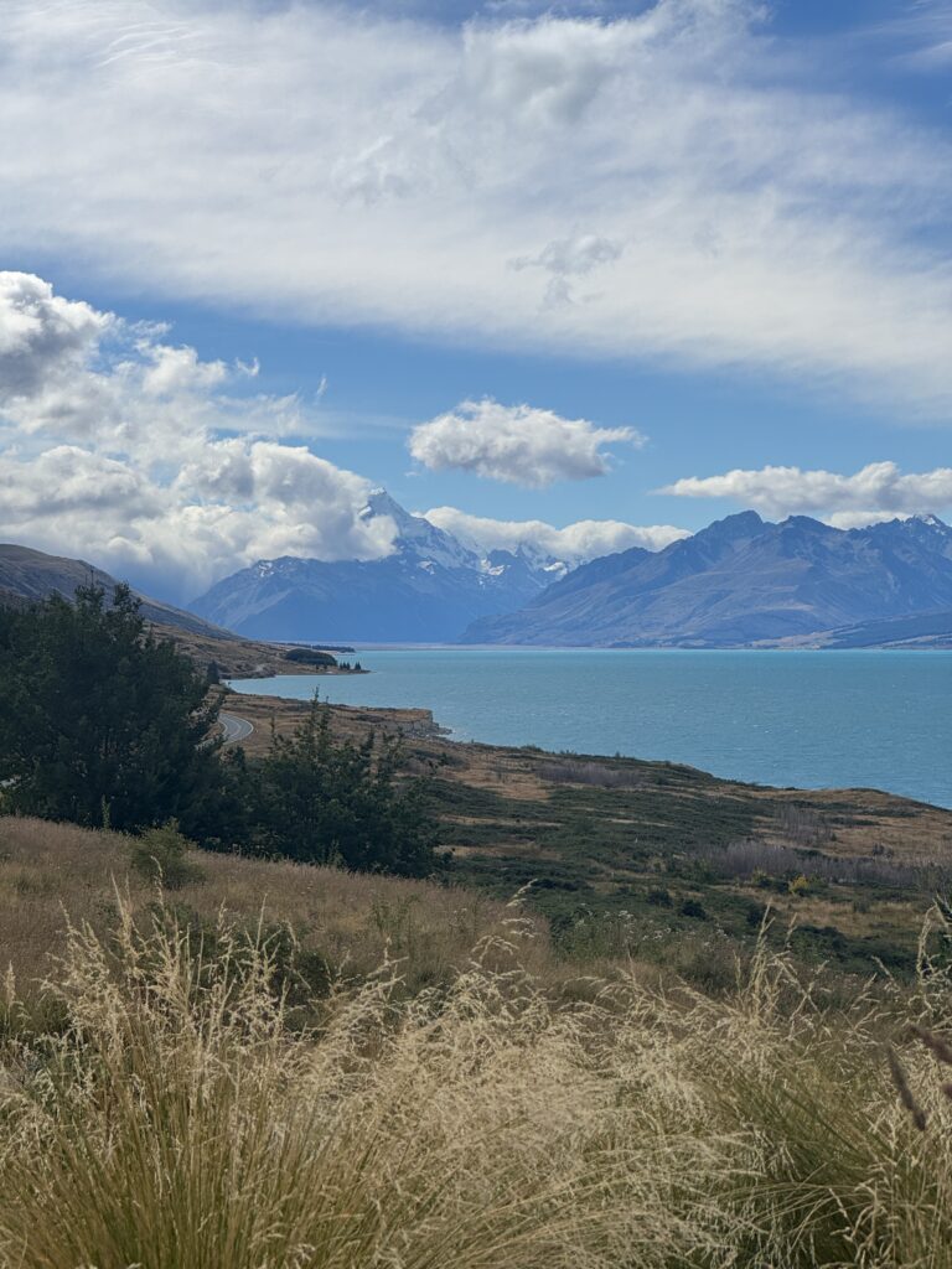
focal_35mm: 77
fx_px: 2824
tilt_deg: +0.8
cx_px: 476
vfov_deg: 25.3
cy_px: 634
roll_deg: +0.2
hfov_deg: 19.1
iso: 32
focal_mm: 9
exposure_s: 1/2481
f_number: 2.8
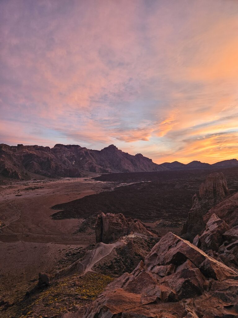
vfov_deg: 73.9
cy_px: 159
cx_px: 119
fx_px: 211
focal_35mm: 23
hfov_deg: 58.9
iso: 80
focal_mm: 5.4
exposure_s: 1/207
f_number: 1.8
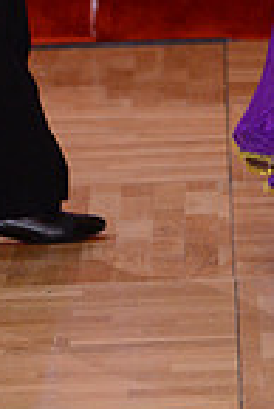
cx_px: 304
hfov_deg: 3.3
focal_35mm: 419
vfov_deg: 4.9
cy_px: -271
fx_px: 4772
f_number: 4
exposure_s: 1/250
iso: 1600
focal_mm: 105
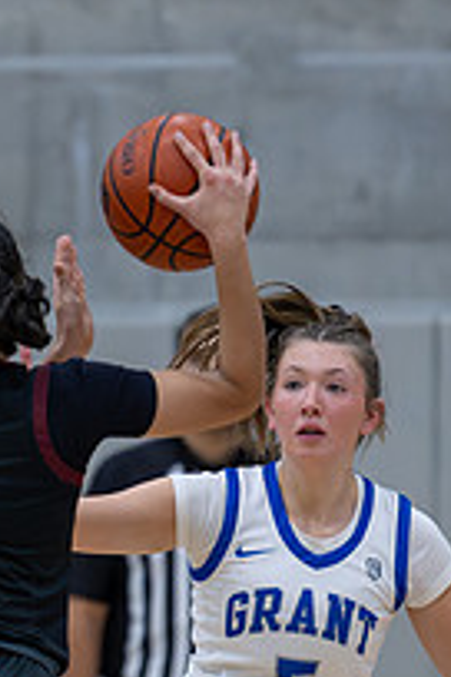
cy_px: 634
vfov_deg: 2.7
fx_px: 14299
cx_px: 12
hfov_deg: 1.8
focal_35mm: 761
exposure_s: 1/1000
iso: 5000
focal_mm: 200
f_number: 2.8
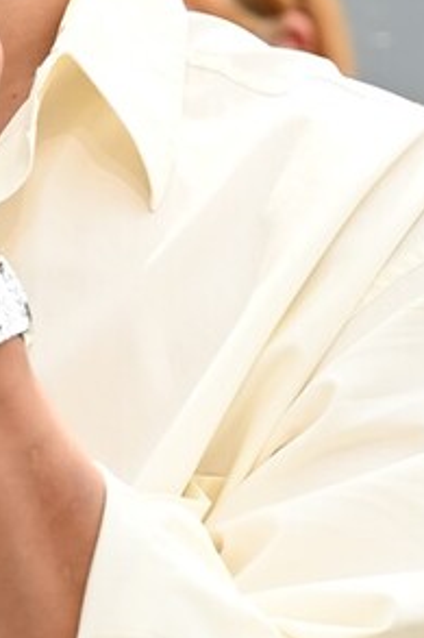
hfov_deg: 1.8
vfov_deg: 2.7
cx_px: -352
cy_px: -118
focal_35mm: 761
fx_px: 13459
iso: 200
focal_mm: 110
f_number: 2.8
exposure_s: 1/640
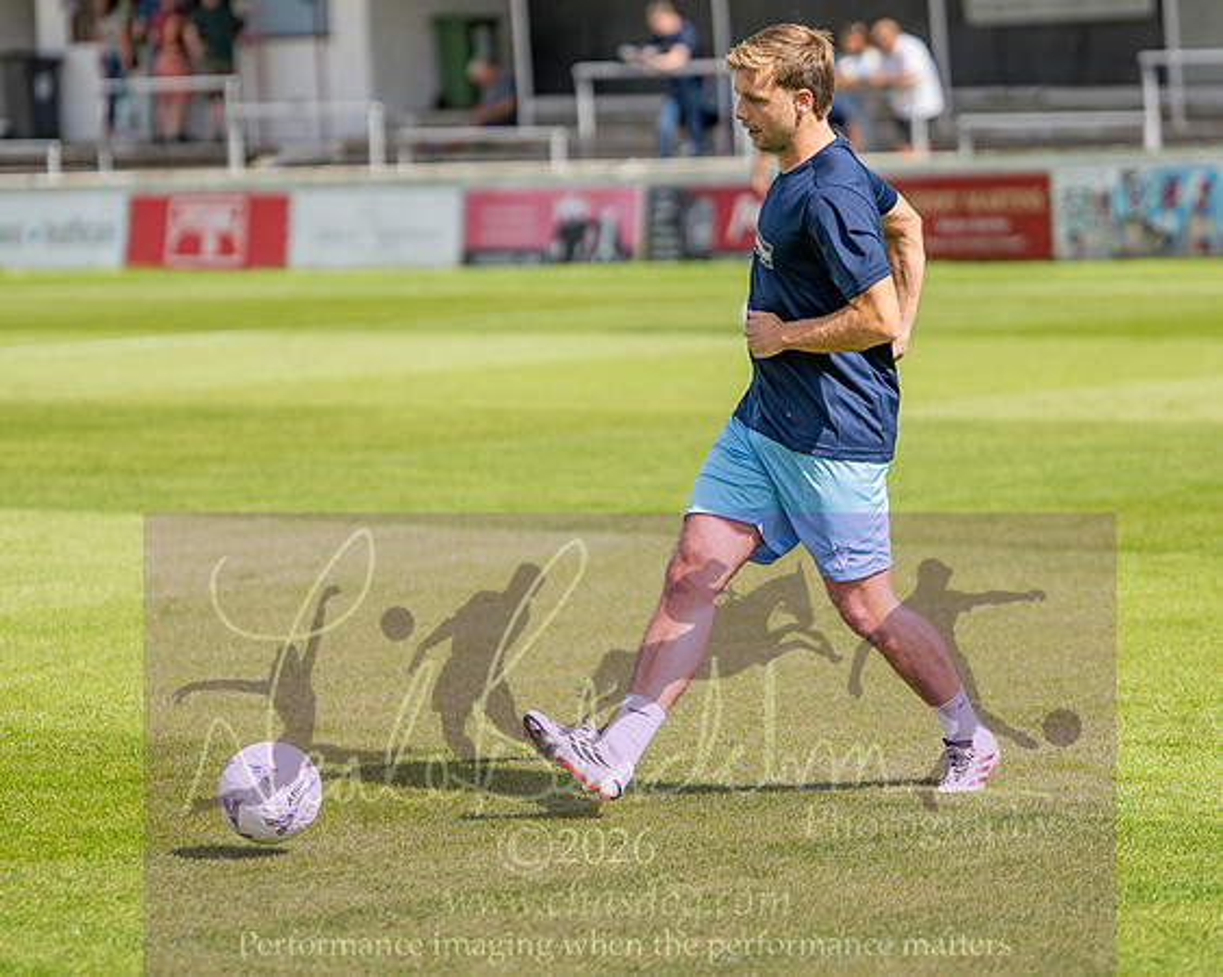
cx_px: 720
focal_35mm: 172
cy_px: 395
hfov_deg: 11.2
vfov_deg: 9.0
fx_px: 6225
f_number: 1.6
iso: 90
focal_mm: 85
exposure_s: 1/6400
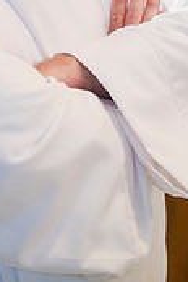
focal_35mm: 124
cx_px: 45
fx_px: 971
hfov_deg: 11.0
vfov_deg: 16.2
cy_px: 0
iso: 2000
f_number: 2.8
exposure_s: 1/100
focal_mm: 48
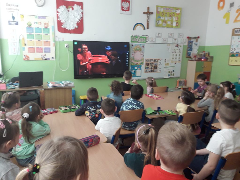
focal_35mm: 27
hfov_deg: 65.3
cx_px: 120
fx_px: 187
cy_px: 90
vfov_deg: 51.4
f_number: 1.9
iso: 125
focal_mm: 3.6
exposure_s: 1/50
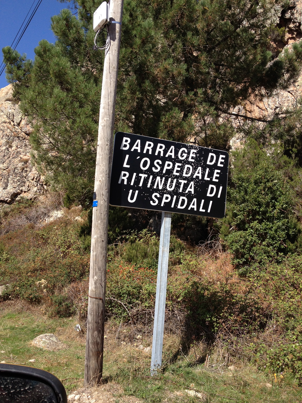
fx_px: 407
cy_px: 202
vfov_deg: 52.6
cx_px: 151
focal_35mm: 35
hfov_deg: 40.7
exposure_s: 1/1062
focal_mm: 4.28
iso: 64
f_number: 2.4
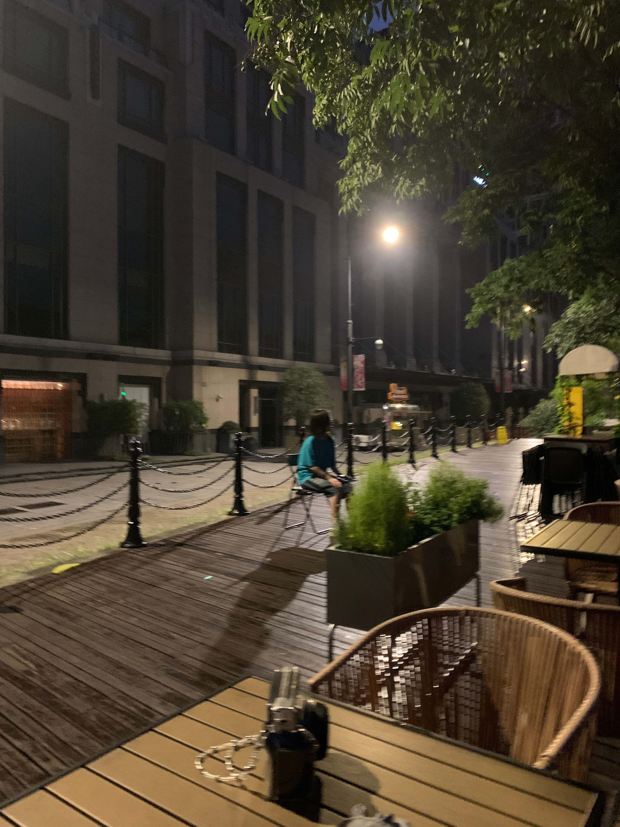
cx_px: 310
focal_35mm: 26
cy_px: 414
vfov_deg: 67.3
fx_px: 621
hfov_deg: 53.1
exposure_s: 1/22
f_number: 1.8
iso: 800
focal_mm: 4.25
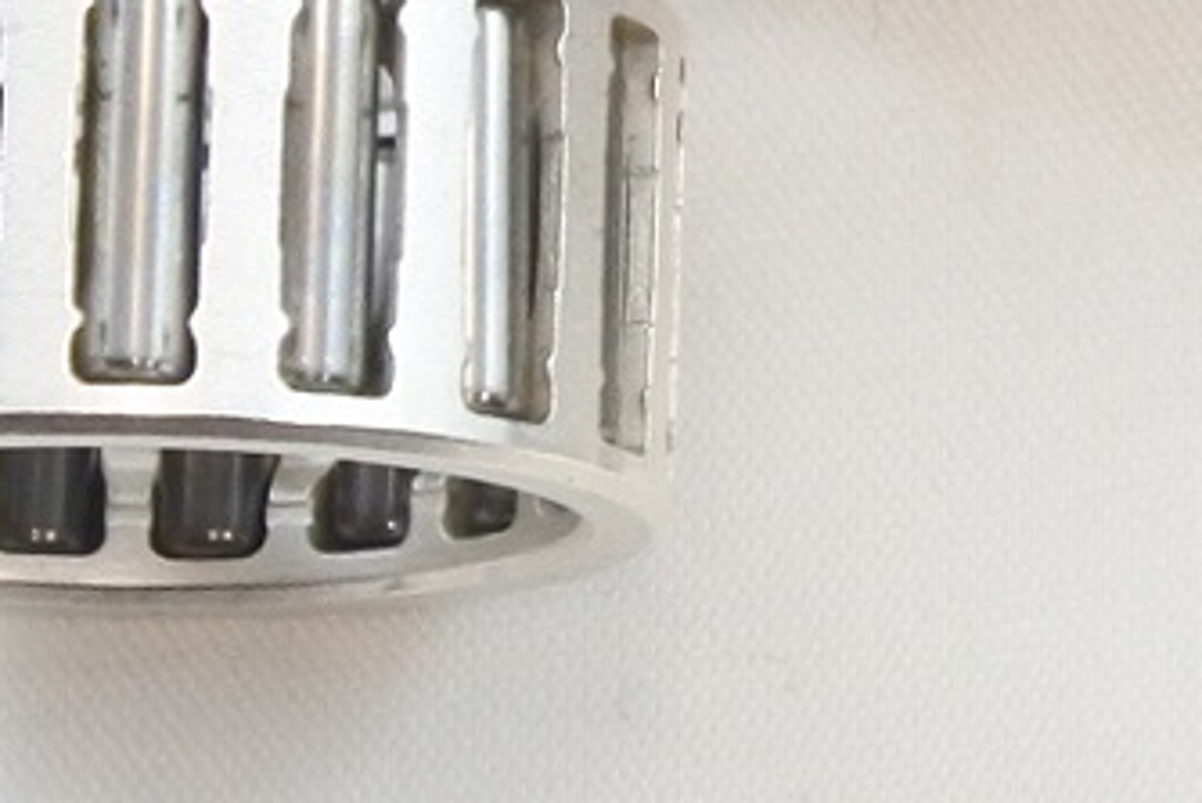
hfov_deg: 6.6
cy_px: -535
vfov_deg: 4.5
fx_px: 10188
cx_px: 2161
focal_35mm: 305
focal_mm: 22.7
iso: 800
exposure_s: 1/125
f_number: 5
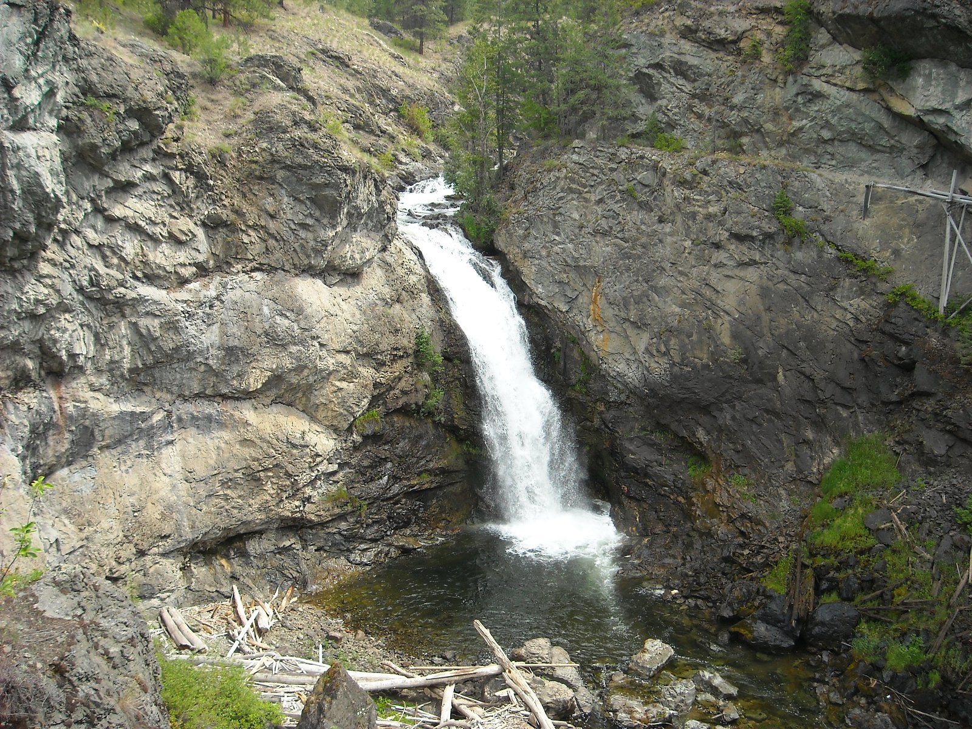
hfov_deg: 52.6
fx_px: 983
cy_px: 364
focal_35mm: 35
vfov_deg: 40.7
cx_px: 486
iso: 64
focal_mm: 5.7
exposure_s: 1/309
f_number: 2.8
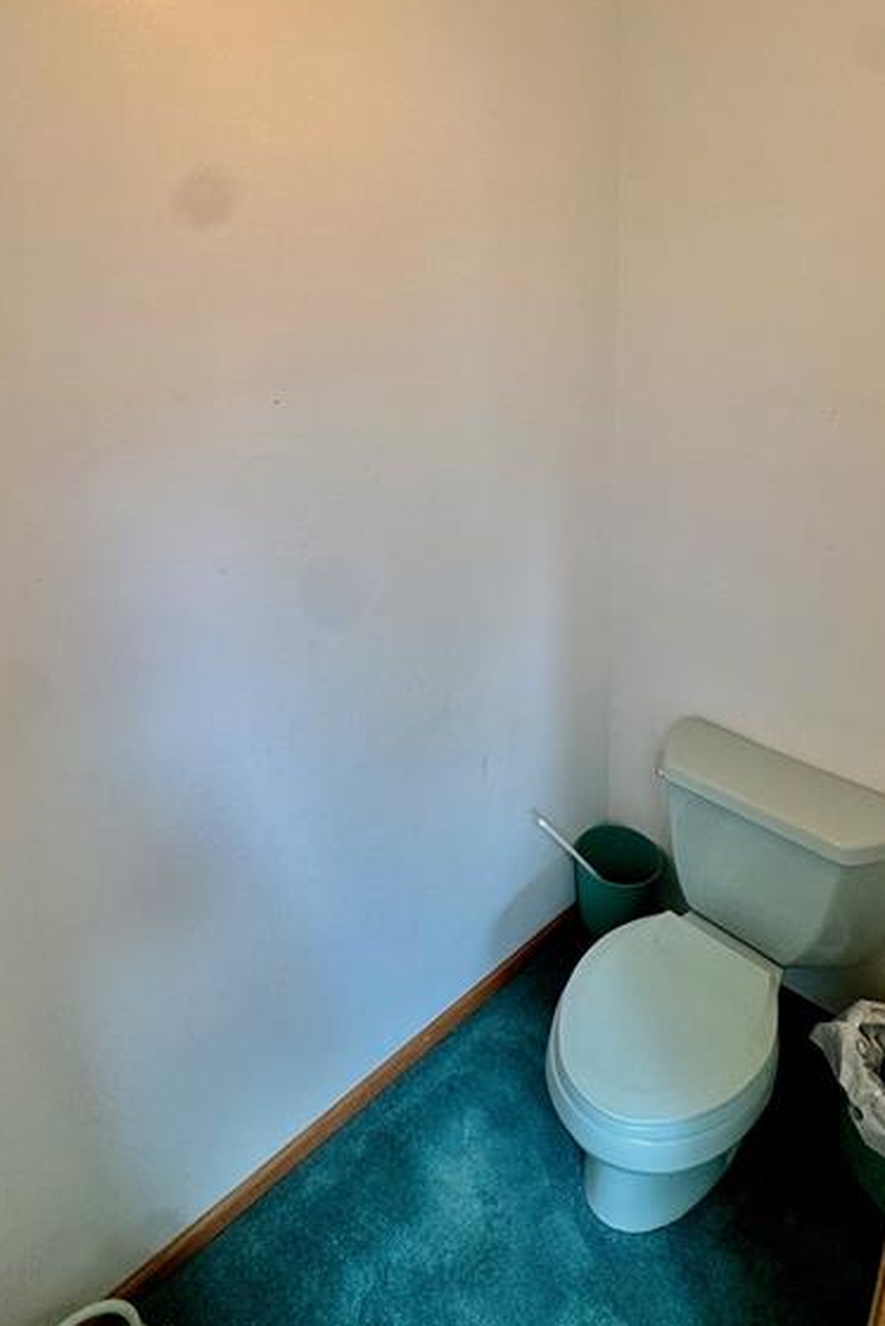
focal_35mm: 20
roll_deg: +4.9
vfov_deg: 83.1
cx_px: 384
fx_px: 737
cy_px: 541
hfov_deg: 61.7
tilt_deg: -18.1
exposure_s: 1/120
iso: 160
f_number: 2.2
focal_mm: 2.22
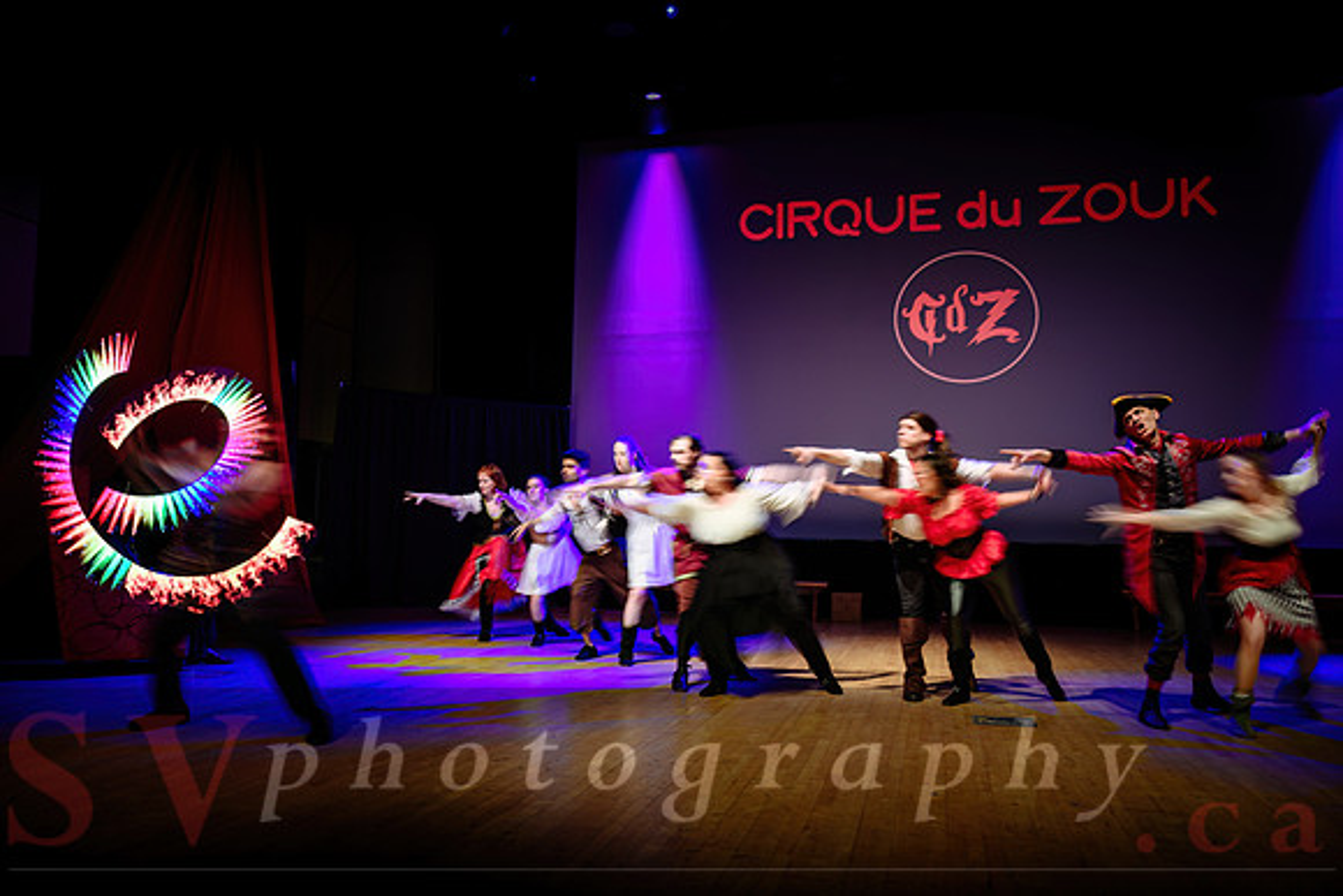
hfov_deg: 65.6
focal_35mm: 28
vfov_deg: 46.5
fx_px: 1042
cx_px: 672
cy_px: 448
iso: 64
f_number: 2.8
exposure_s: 1/4
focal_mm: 27
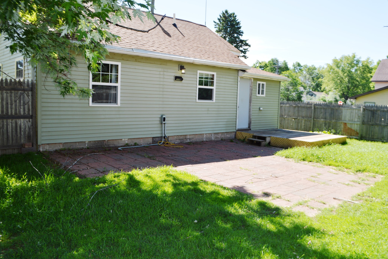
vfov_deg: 46.4
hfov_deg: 65.5
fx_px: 302
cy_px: 126
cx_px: 196
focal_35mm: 28
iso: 100
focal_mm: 18
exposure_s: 1/200
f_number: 5
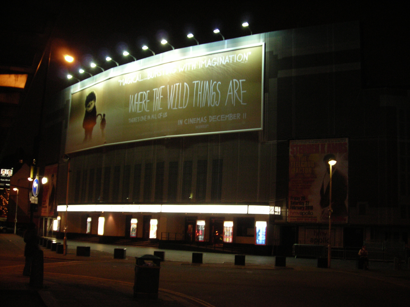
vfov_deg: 37.7
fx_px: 450
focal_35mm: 38
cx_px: 205
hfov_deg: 49.0
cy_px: 154
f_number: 3.2
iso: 200
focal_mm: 6.3
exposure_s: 1/6.9
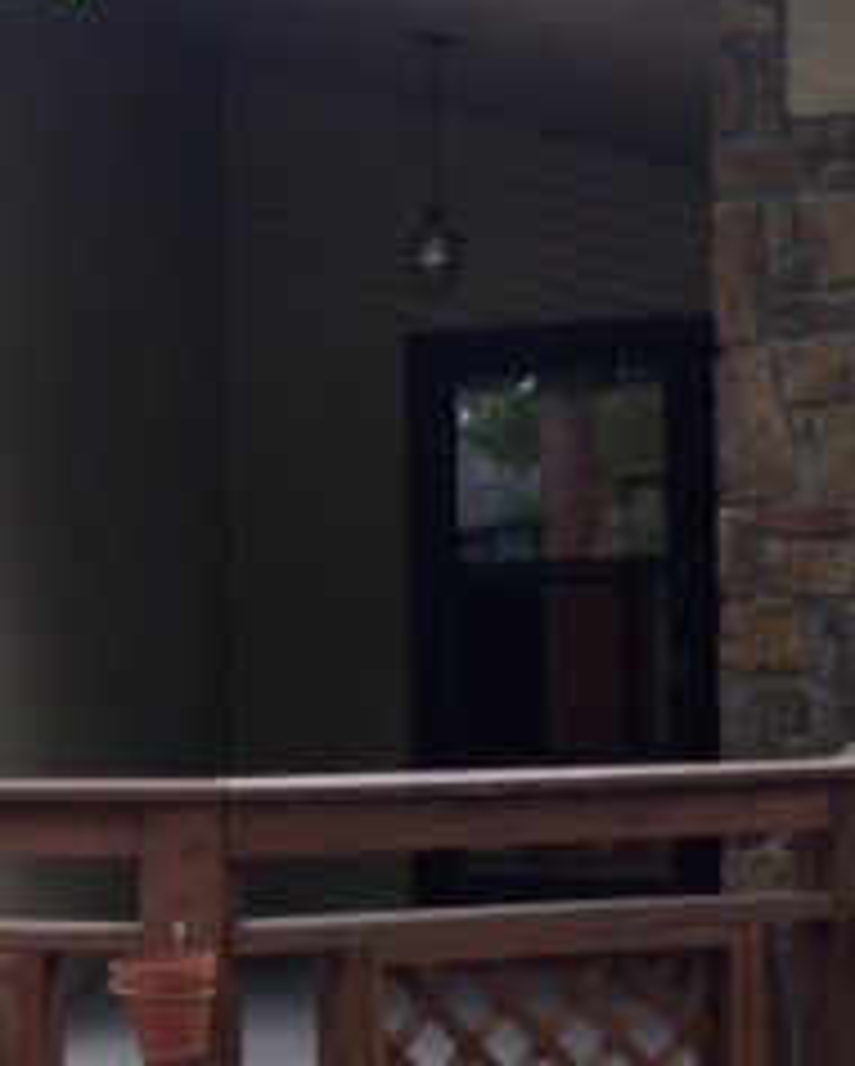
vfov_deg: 22.0
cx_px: -180
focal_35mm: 87
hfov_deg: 16.9
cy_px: 562
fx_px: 2748
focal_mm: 4.13
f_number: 2.4
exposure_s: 1/60
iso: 80
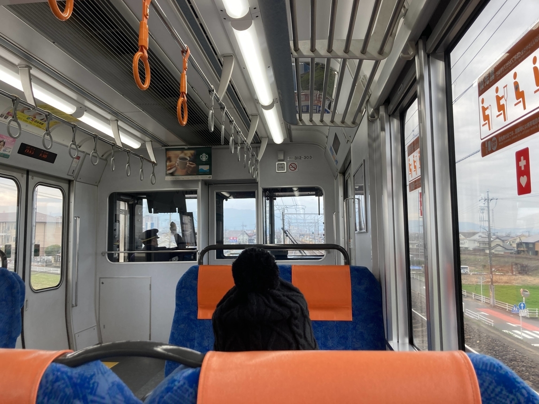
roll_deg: -0.8
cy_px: 202
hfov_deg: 63.4
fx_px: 436
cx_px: 270
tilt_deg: +5.0
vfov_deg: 49.7
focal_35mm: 28
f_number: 1.8
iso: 32
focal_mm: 3.99
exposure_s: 1/120
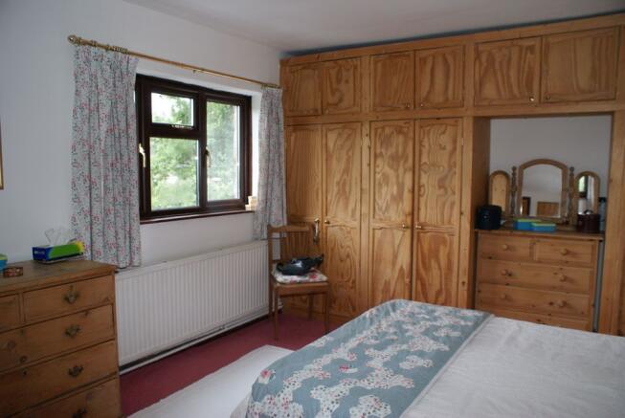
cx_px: 312
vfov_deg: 48.0
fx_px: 469
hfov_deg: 67.3
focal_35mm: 27
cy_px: 209
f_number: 4
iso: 320
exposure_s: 1/160
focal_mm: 18
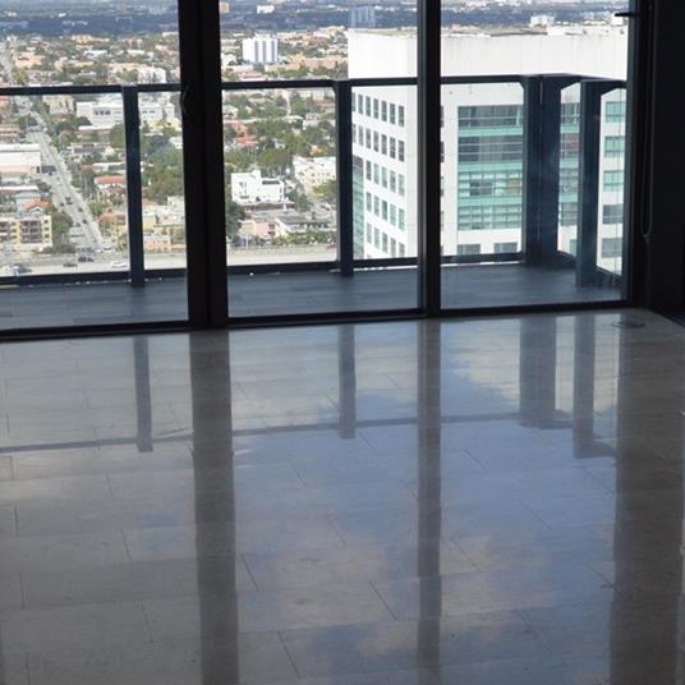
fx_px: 1702
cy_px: 433
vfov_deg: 22.7
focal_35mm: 76
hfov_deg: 22.8
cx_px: 317
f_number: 4.5
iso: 400
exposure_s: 1/1000
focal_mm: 20
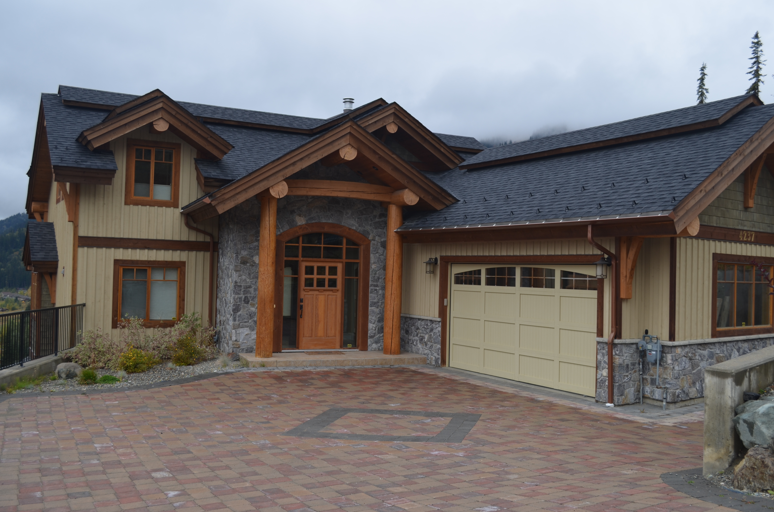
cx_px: 387
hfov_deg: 53.2
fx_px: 772
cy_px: 256
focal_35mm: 36
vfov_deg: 36.7
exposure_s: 1/200
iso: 100
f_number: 5
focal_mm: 24
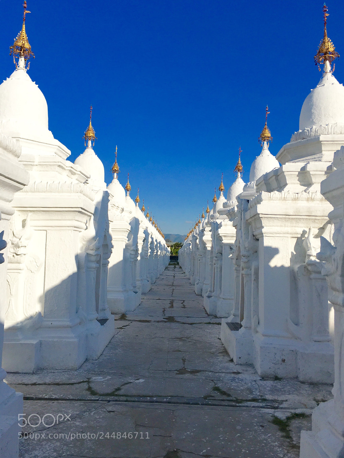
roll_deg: -0.6
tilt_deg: +5.3
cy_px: 229
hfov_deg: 48.3
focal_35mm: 29
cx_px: 172
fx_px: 384
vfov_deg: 61.6
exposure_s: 1/3846
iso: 25
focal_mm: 4.15
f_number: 2.2
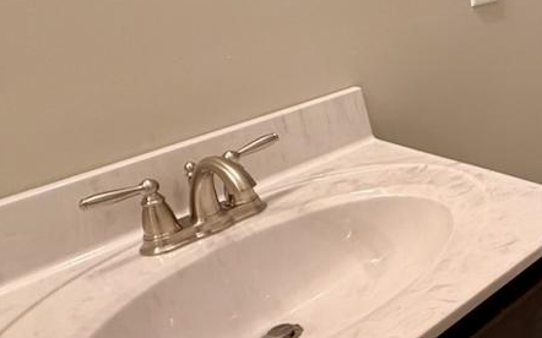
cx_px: 683
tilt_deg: -18.1
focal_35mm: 43
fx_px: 635
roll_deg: +1.2
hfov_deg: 34.6
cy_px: 75
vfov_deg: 29.3
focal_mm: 2.22
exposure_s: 1/60
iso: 160
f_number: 2.2
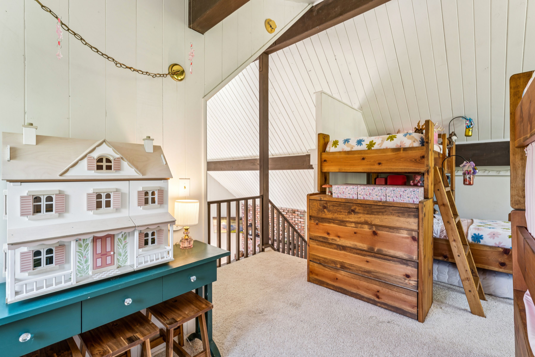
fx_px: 242
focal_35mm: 16
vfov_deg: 72.7
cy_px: 178
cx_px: 268
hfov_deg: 95.7
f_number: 13
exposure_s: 1/1.25
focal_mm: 16.3
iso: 100
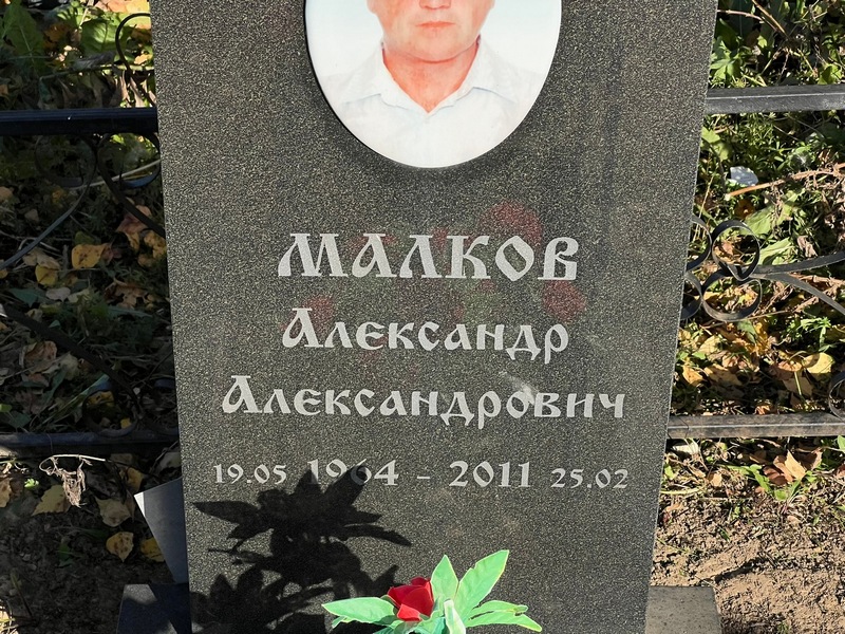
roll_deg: +0.2
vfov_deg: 19.1
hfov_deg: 25.3
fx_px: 1880
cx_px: 422
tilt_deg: -35.2
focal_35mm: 77
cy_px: 317
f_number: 2.8
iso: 32
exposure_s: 1/1143
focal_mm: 9
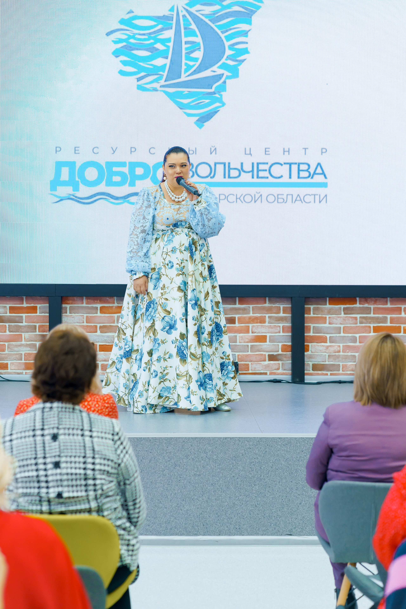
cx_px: 203
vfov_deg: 23.9
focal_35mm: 85
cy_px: 304
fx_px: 1438
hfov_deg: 16.1
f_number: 4
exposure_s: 1/125
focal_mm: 85
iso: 1000
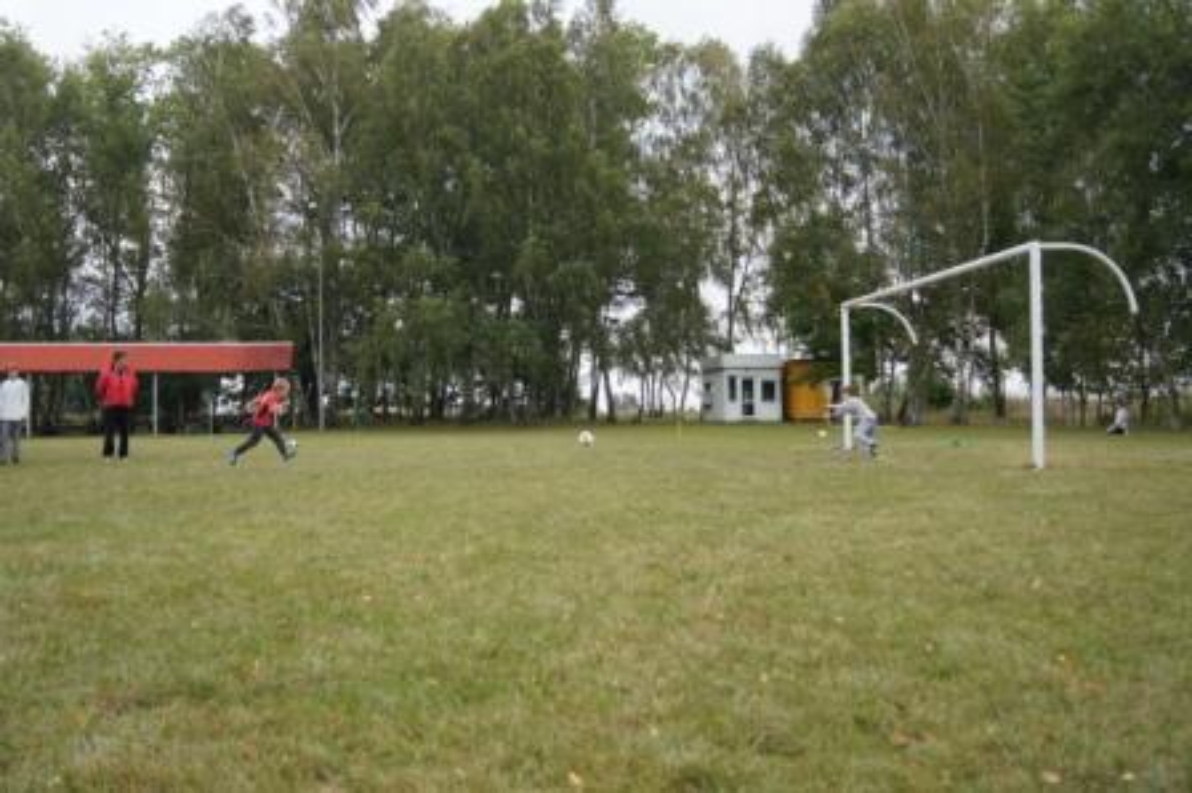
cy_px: 396
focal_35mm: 33
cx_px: 596
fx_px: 1092
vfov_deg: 39.9
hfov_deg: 57.3
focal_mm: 22
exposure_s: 1/2000
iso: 640
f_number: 4
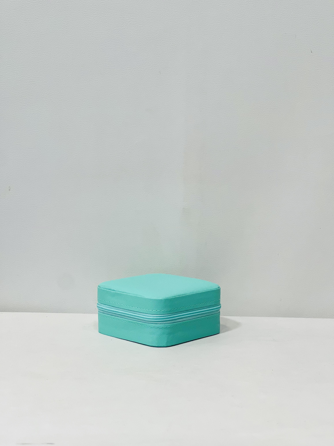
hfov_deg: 19.1
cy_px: 223
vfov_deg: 25.3
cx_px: 167
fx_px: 991
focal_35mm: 77
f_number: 2.8
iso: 200
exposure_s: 1/100
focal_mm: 9
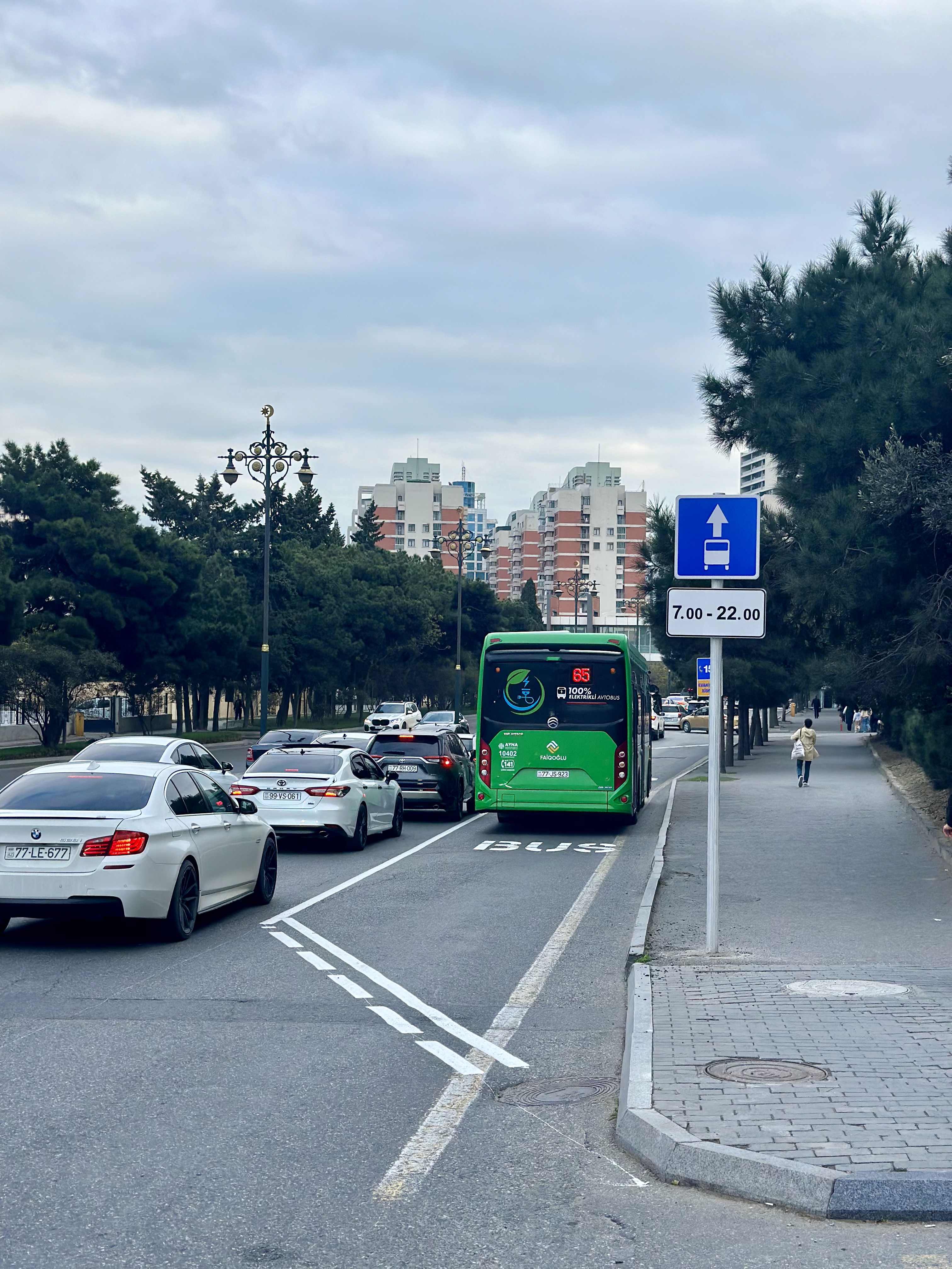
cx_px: 476
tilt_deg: -0.3
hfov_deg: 30.3
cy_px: 634
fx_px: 1760
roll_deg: -1.5
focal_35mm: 48
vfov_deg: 39.7
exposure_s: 1/1019
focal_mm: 6.86
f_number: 1.78
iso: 80
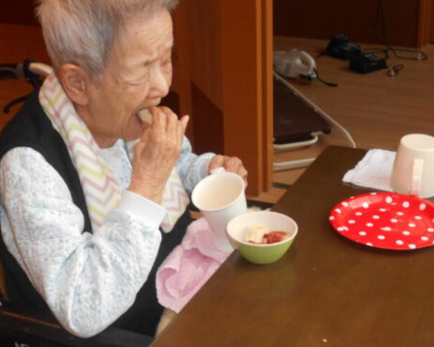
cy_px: 165
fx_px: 822
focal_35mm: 64
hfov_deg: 29.6
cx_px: 190
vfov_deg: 23.8
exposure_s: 1/60
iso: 200
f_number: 4.5
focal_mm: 8.8
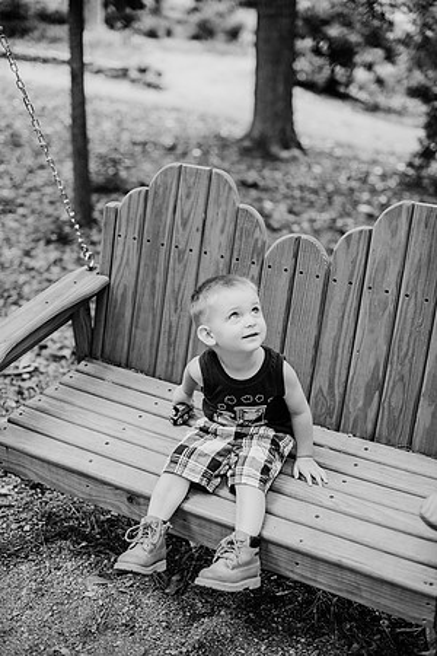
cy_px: 328
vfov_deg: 39.6
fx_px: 910
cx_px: 218
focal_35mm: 50
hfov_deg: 27.0
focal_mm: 50
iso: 200
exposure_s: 1/640
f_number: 2.2
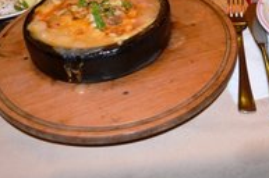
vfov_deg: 23.3
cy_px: 10
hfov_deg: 35.7
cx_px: 144
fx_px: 418
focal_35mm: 56
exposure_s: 1/60
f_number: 3.5
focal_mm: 18
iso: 1600
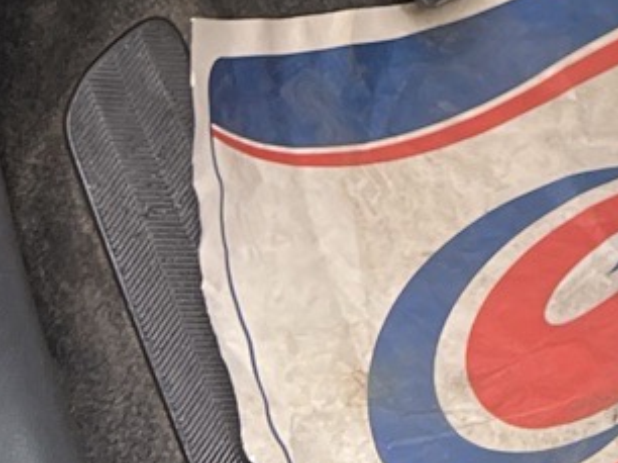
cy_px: -623
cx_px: 1091
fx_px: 2426
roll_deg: -0.4
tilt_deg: -27.5
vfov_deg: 9.7
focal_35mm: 136
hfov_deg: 13.2
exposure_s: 1/102
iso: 125
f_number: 1.5
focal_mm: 5.7
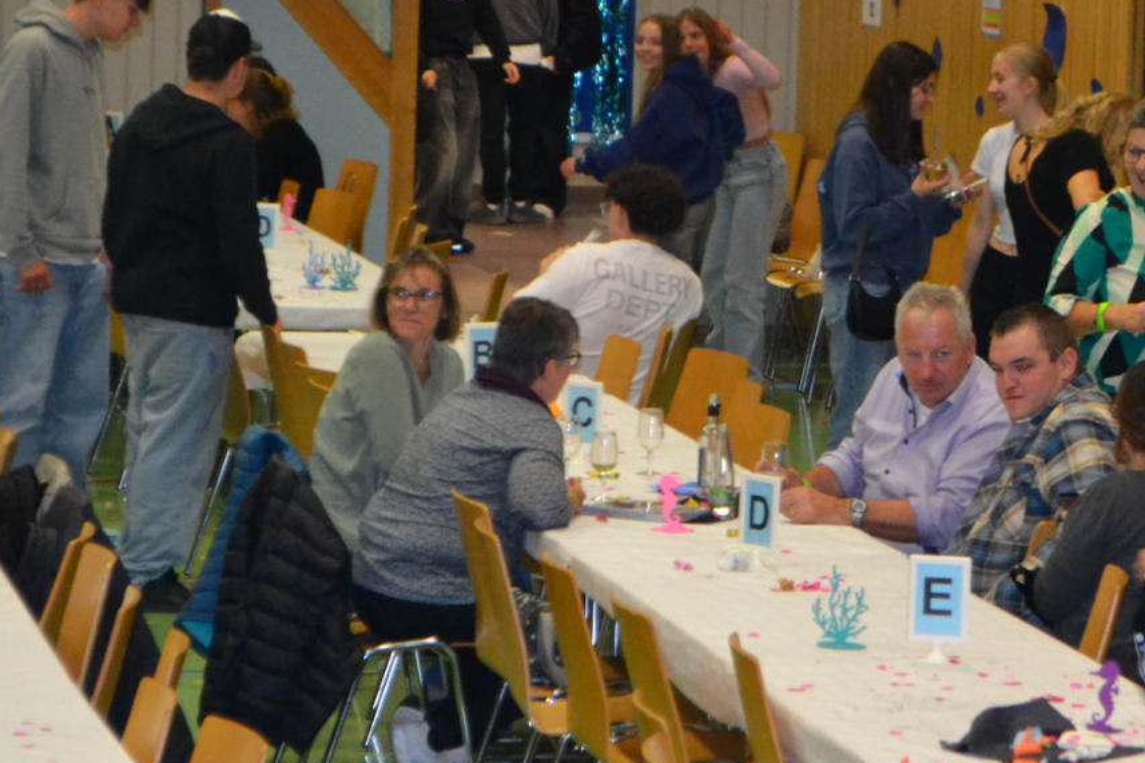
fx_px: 6270
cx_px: 910
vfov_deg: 7.0
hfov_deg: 10.4
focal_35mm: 197
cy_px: 327
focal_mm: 55
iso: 2000
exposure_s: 1/60
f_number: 5.6
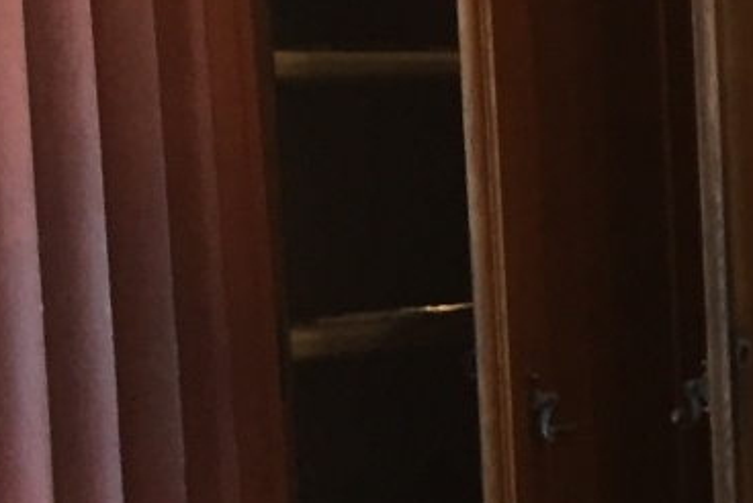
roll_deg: -0.1
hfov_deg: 13.3
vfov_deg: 10.5
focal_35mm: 131
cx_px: 1543
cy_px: 352
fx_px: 2742
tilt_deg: -5.0
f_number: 2.2
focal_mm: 4.15
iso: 125
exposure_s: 1/33
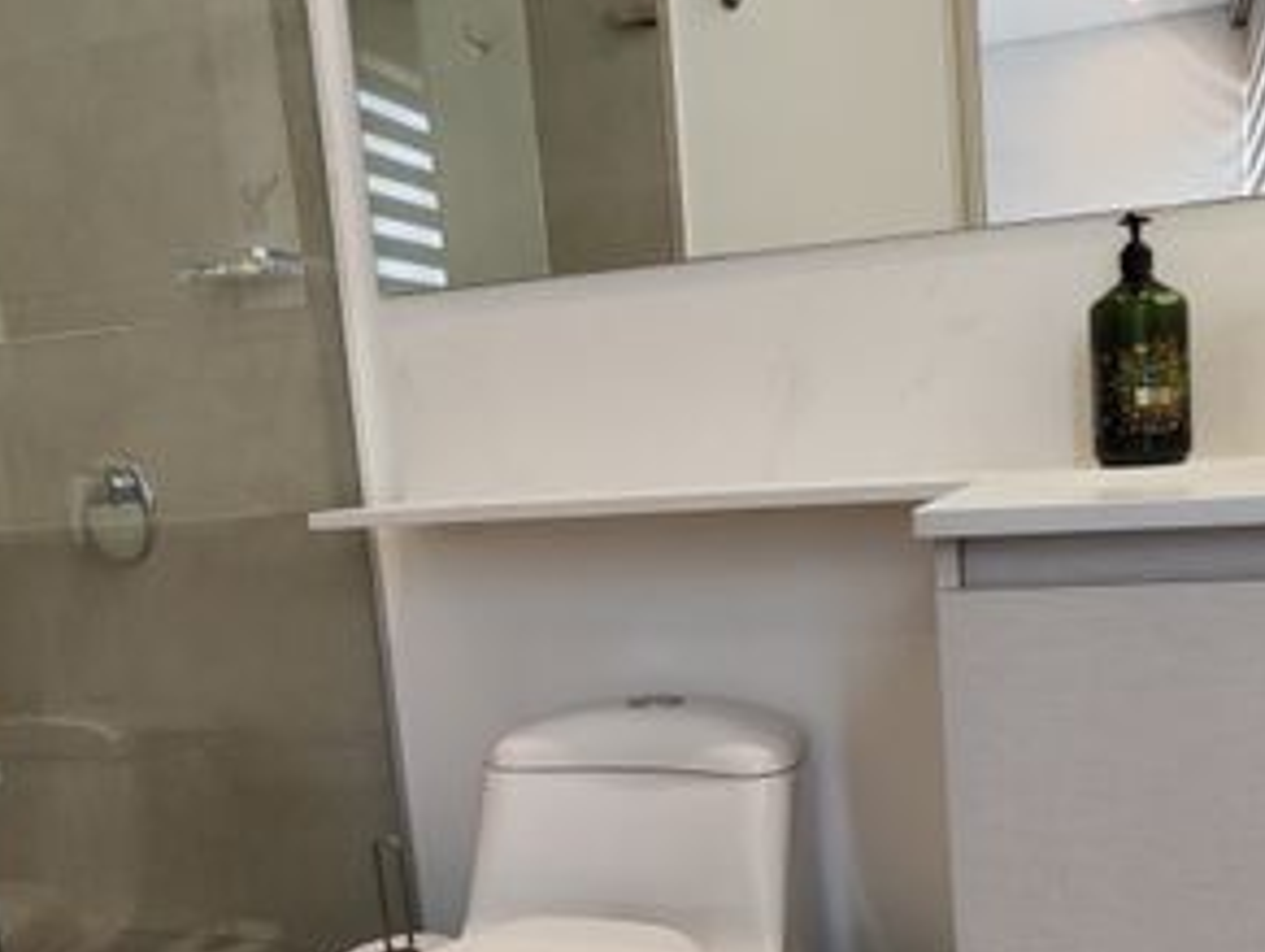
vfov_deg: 43.9
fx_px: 1171
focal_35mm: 32
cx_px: 778
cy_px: 596
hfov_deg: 56.2
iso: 87
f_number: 2.2
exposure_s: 1/40
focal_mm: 2.16
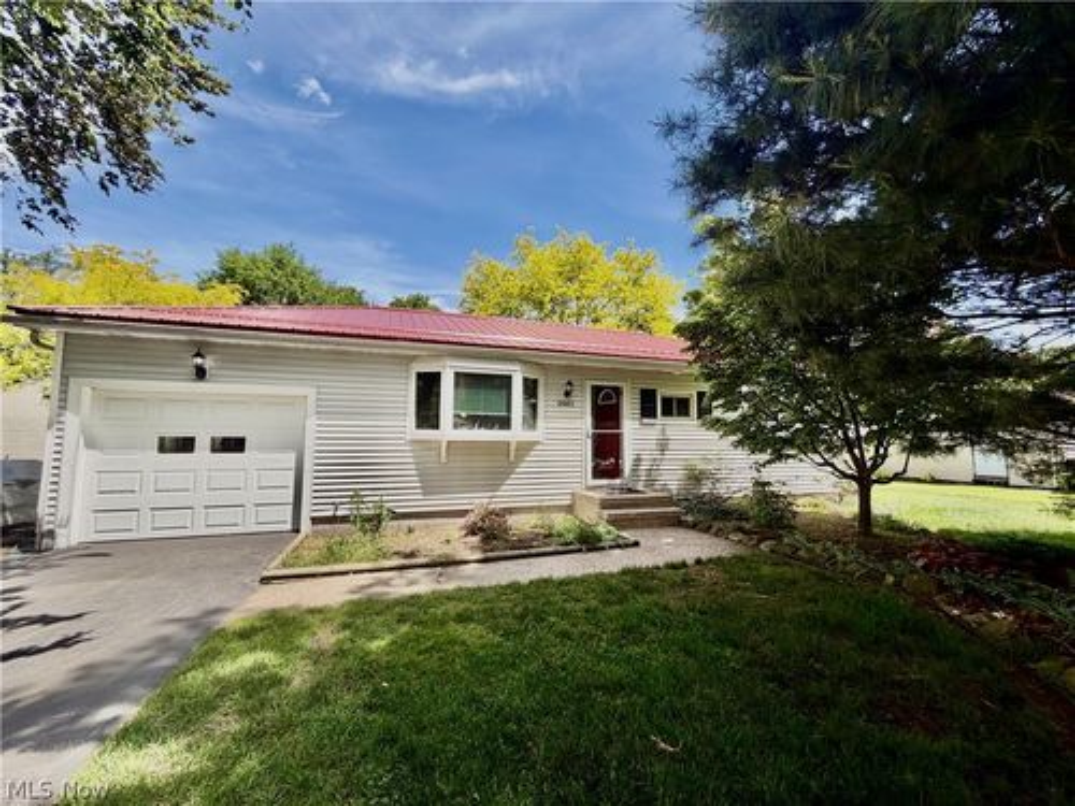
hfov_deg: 102.1
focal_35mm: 14
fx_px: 435
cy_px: 403
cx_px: 538
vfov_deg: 85.7
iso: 32
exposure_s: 1/770
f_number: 2.2
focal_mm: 2.22
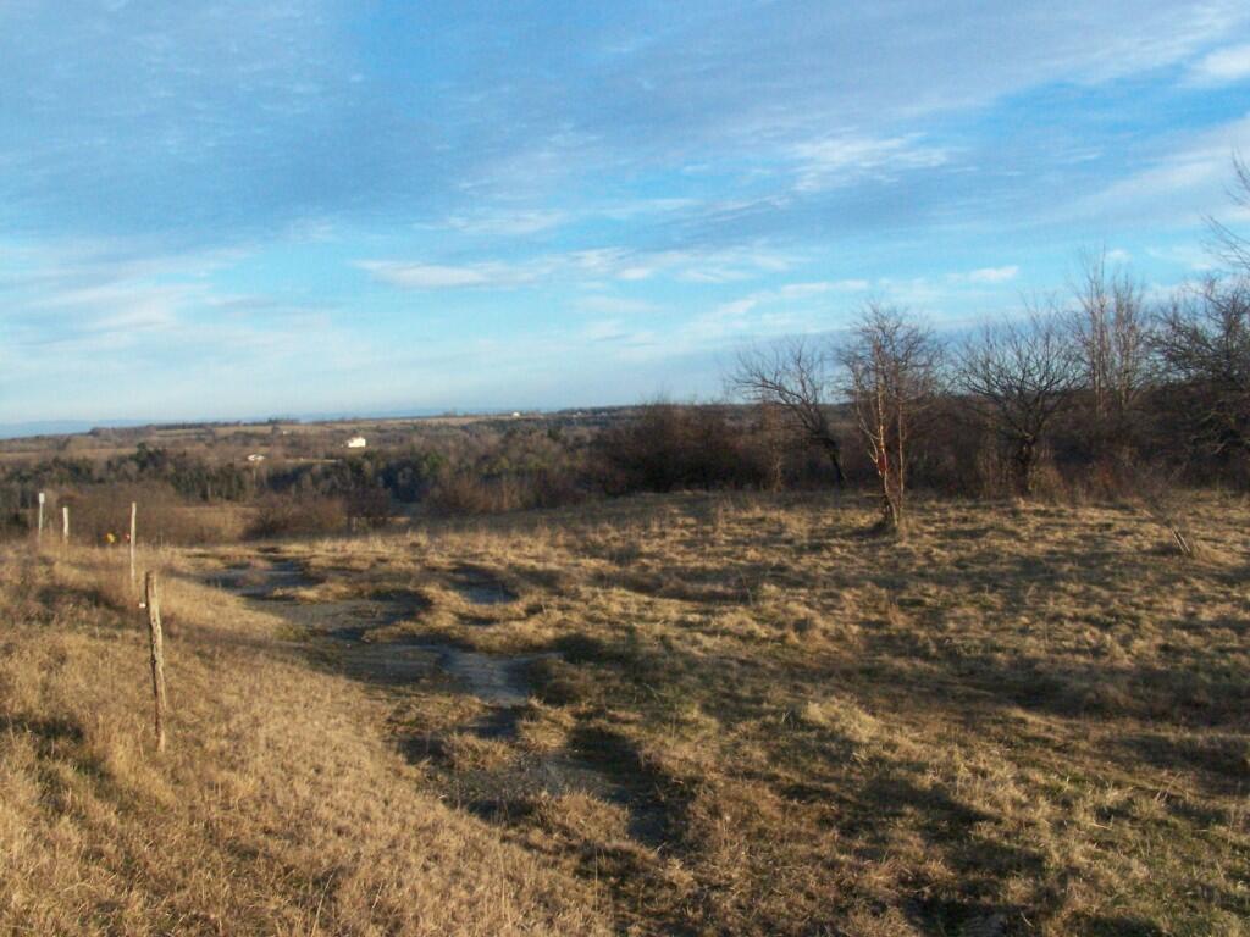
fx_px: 1444
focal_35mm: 40
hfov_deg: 46.8
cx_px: 625
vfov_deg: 36.0
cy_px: 468
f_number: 8
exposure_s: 1/125
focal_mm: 6.7
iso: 400
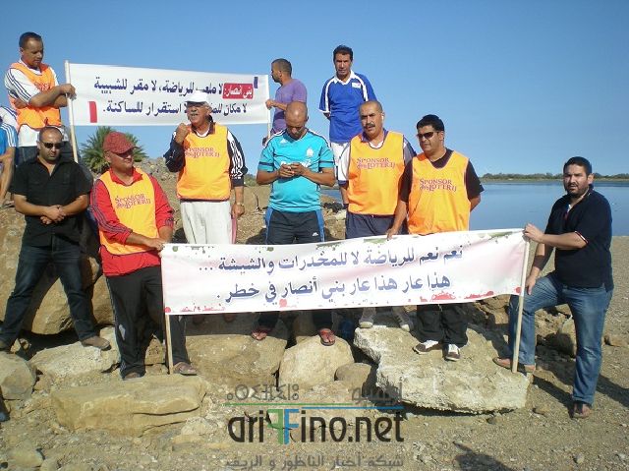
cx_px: 314
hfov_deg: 49.0
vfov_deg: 37.7
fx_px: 690
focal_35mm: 38
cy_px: 236
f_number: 4.6
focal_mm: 6.3
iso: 50
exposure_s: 1/513
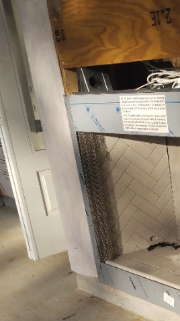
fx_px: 357
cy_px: 231
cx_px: 235
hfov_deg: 24.6
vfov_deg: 47.0
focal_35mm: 42
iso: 100
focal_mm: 3.54
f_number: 2
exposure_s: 1/414
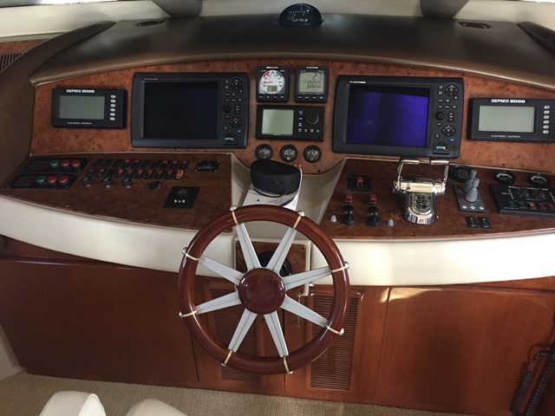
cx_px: 278
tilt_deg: -33.4
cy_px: 208
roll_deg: +1.9
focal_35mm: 29
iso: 250
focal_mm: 4.15
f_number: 2.2
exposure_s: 1/30
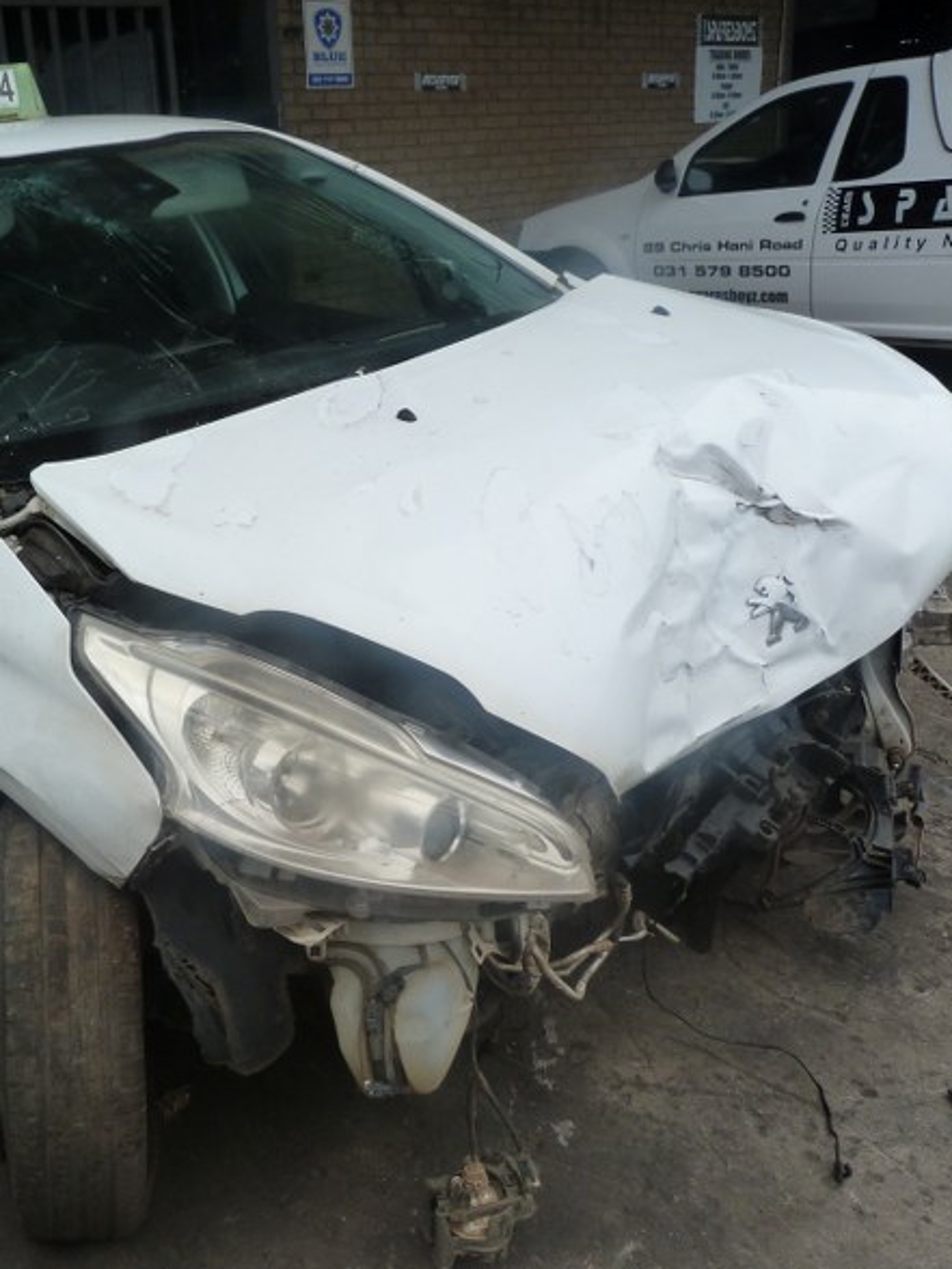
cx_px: 276
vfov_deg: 54.0
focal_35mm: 34
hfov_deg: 41.0
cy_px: 637
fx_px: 1247
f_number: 4.5
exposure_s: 1/250
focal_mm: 4.5
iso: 125
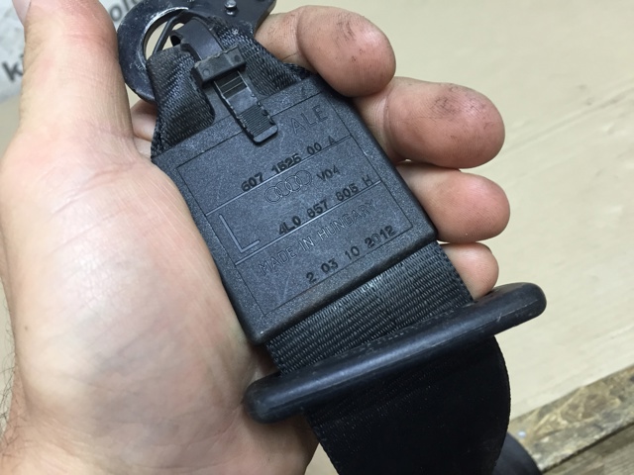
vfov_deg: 48.2
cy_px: 238
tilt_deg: -44.6
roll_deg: +23.8
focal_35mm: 29
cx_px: 317
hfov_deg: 61.7
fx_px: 531
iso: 80
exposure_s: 1/30
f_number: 2.2
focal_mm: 4.15
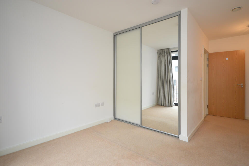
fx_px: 124
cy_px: 83
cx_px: 124
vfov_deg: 67.3
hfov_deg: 90.0
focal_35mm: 18
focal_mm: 12
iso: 800
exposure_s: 1/50
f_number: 5.6
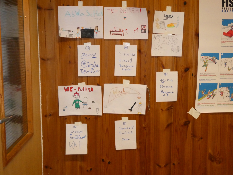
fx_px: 269
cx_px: 116
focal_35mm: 40
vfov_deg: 36.0
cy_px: 88
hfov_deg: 46.8
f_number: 3.8
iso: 800
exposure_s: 1/60
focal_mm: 7.2
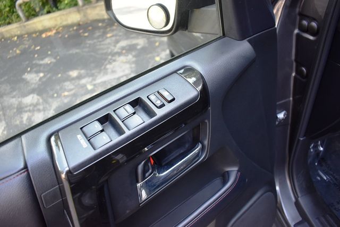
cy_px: 114
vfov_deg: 48.0
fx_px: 255
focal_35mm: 27
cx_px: 170
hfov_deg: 67.4
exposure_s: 1/160
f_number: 3.5
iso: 800
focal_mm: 18
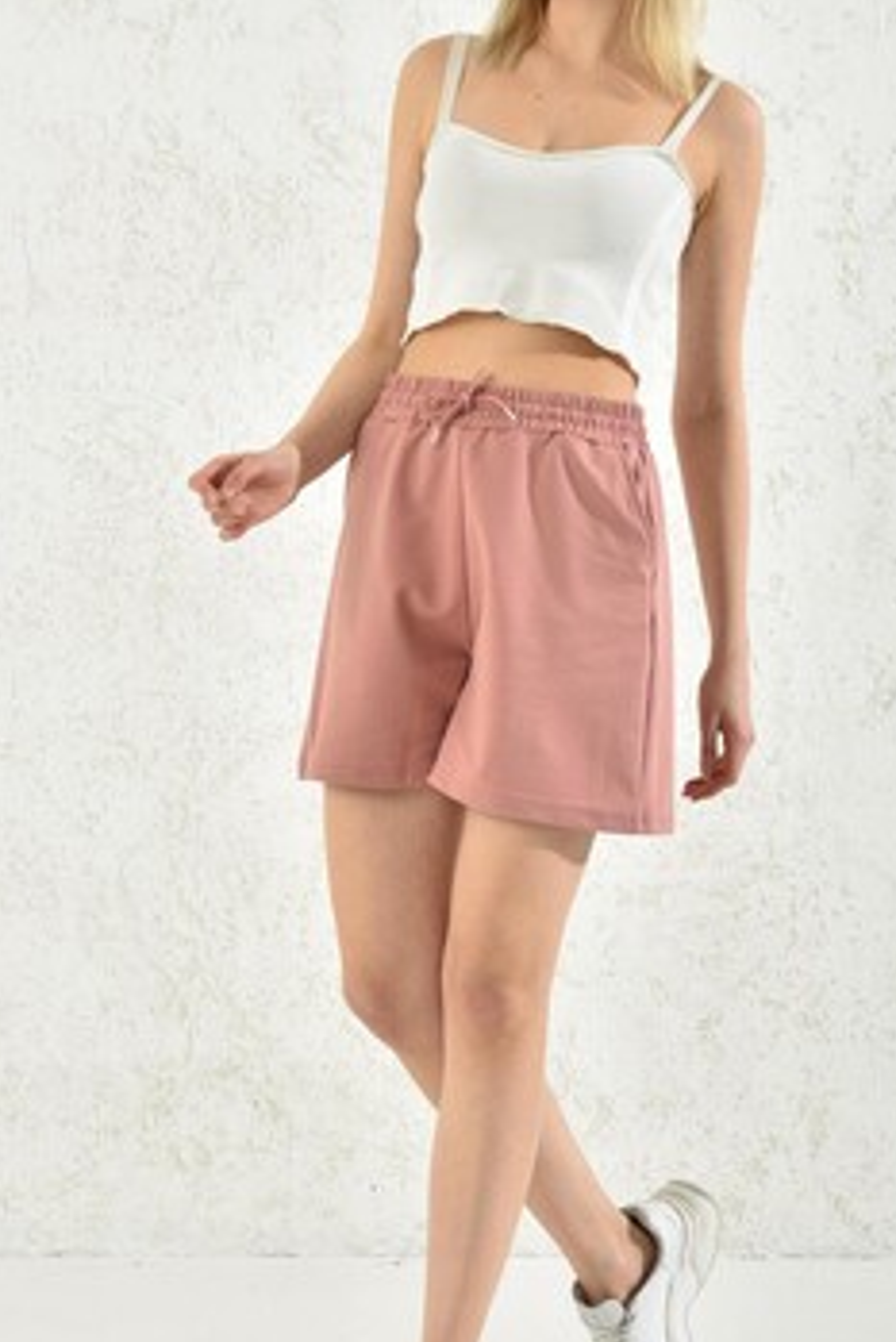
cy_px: 631
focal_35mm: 85
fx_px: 3170
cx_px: 538
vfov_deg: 23.9
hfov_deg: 16.1
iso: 100
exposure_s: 1/160
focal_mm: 55
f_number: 7.1
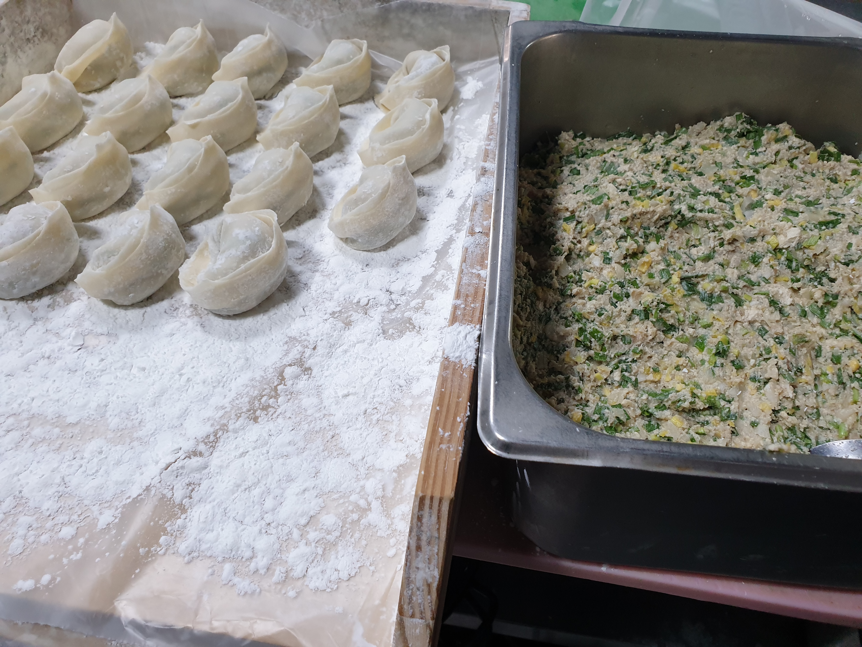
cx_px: 431
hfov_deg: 67.3
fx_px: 647
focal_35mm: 26
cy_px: 324
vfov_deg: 53.1
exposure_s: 1/60
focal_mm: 4.3
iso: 200
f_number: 2.4
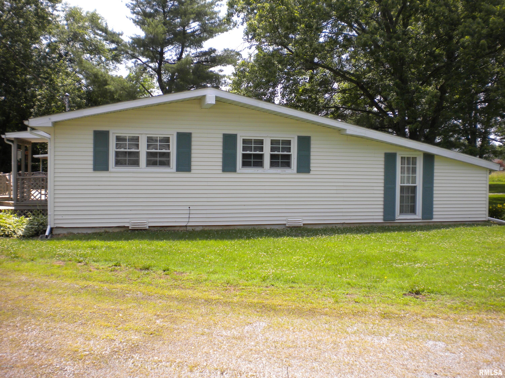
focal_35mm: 35
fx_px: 511
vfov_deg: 40.7
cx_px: 252
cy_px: 189
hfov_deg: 52.6
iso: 80
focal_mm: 6.3
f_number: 4.6
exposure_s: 1/302
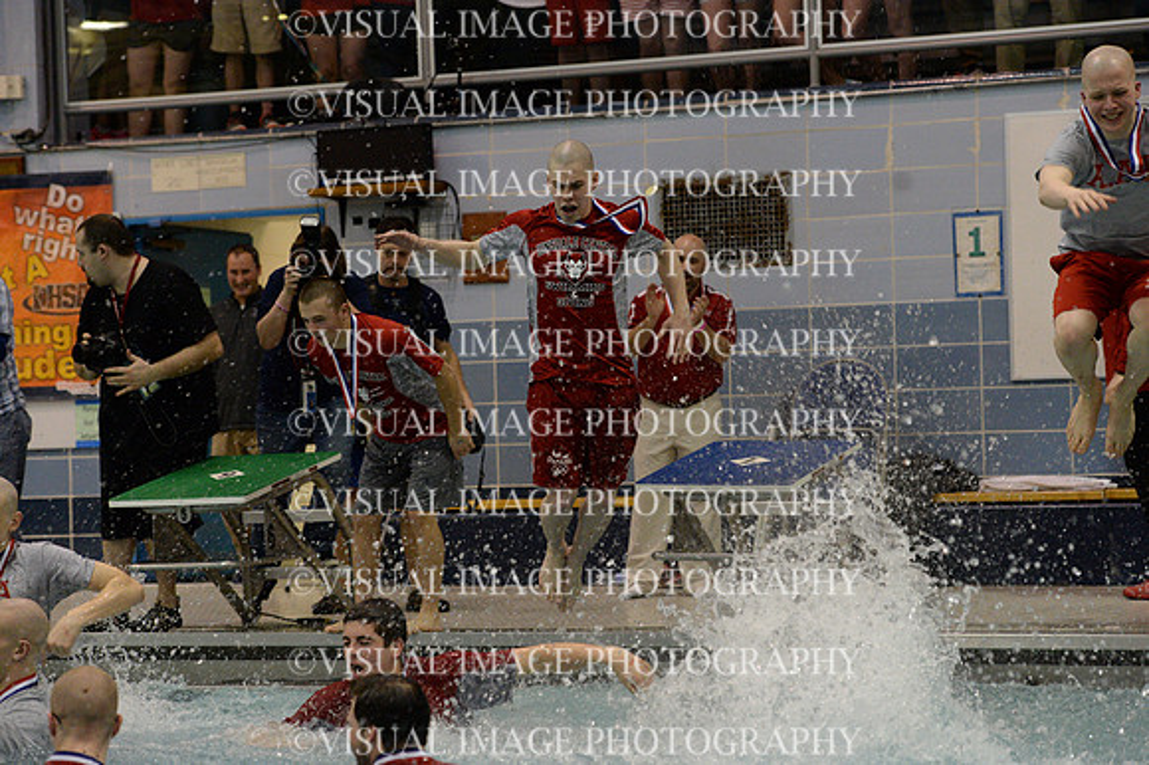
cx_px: 574
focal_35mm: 100
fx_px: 3190
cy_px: 382
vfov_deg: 13.7
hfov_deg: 20.4
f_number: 3.5
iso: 6400
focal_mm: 100
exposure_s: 1/400
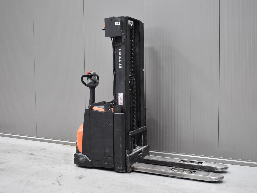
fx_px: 309
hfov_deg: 45.2
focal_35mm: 42
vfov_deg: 34.7
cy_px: 97
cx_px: 131
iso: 1250
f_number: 5
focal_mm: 25
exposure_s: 1/30
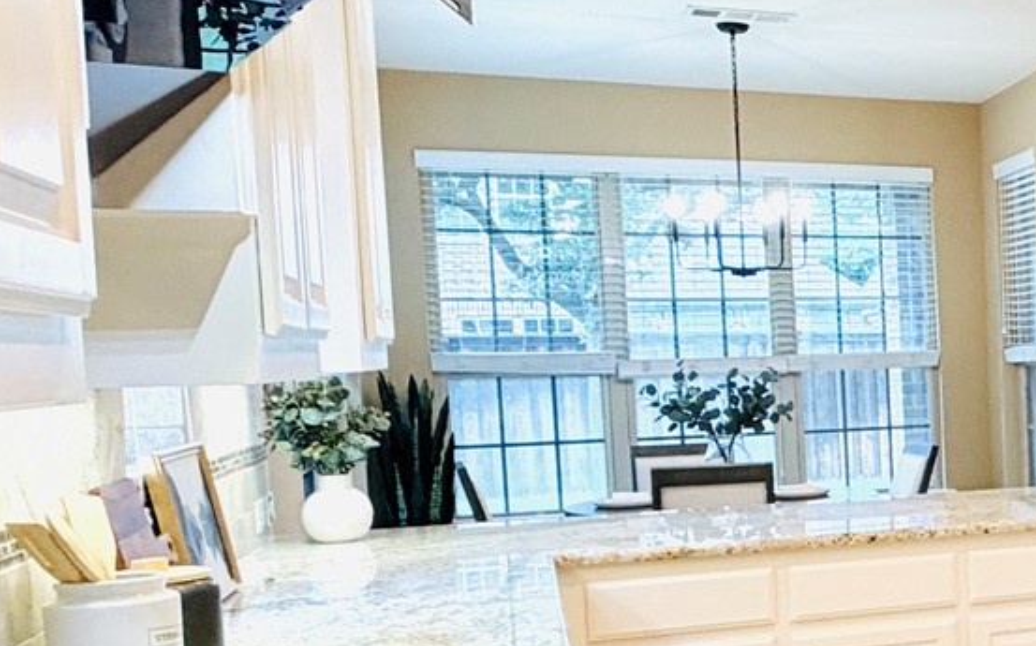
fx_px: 1552
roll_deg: +1.4
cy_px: 444
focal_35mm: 55
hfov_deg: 29.2
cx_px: 1377
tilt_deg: -3.6
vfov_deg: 23.4
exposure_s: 1/120
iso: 250
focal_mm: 2.22
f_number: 2.2
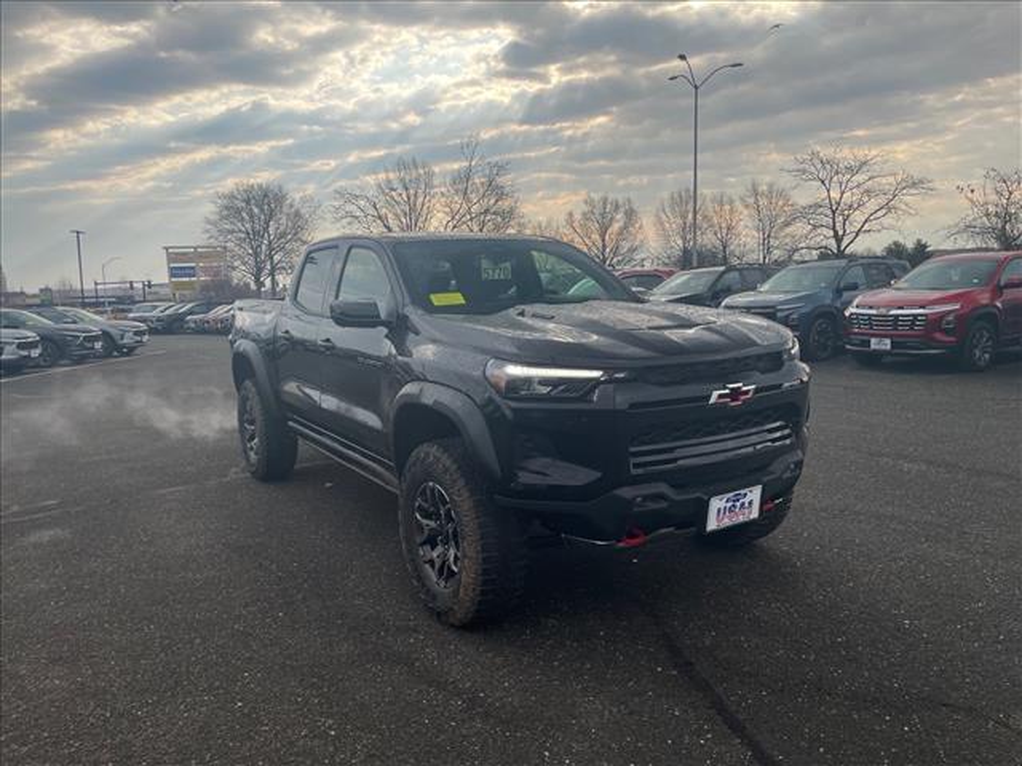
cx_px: 511
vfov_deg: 53.1
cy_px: 383
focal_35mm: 26
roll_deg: +2.5
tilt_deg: -7.3
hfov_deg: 67.3
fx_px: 768
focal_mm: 4.2
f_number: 1.6
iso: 32
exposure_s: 1/749
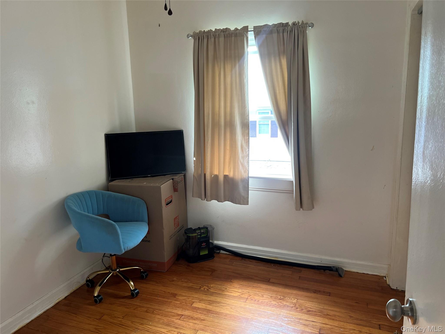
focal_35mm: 26
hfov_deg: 67.3
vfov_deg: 53.1
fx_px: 334
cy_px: 167
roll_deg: +1.2
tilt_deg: -10.8
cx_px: 222
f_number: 1.5
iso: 160
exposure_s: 1/60
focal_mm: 5.7
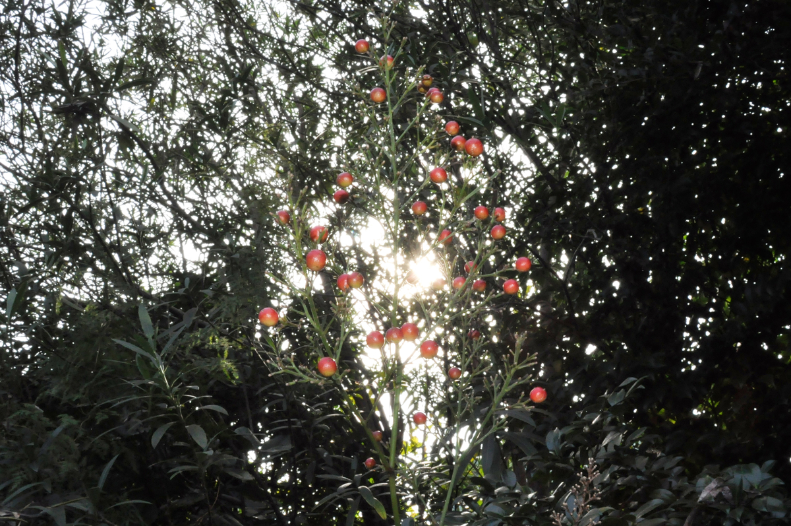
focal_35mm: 27
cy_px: 263
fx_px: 593
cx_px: 396
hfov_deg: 67.4
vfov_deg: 47.8
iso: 800
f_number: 22
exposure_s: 1/100
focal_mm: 18
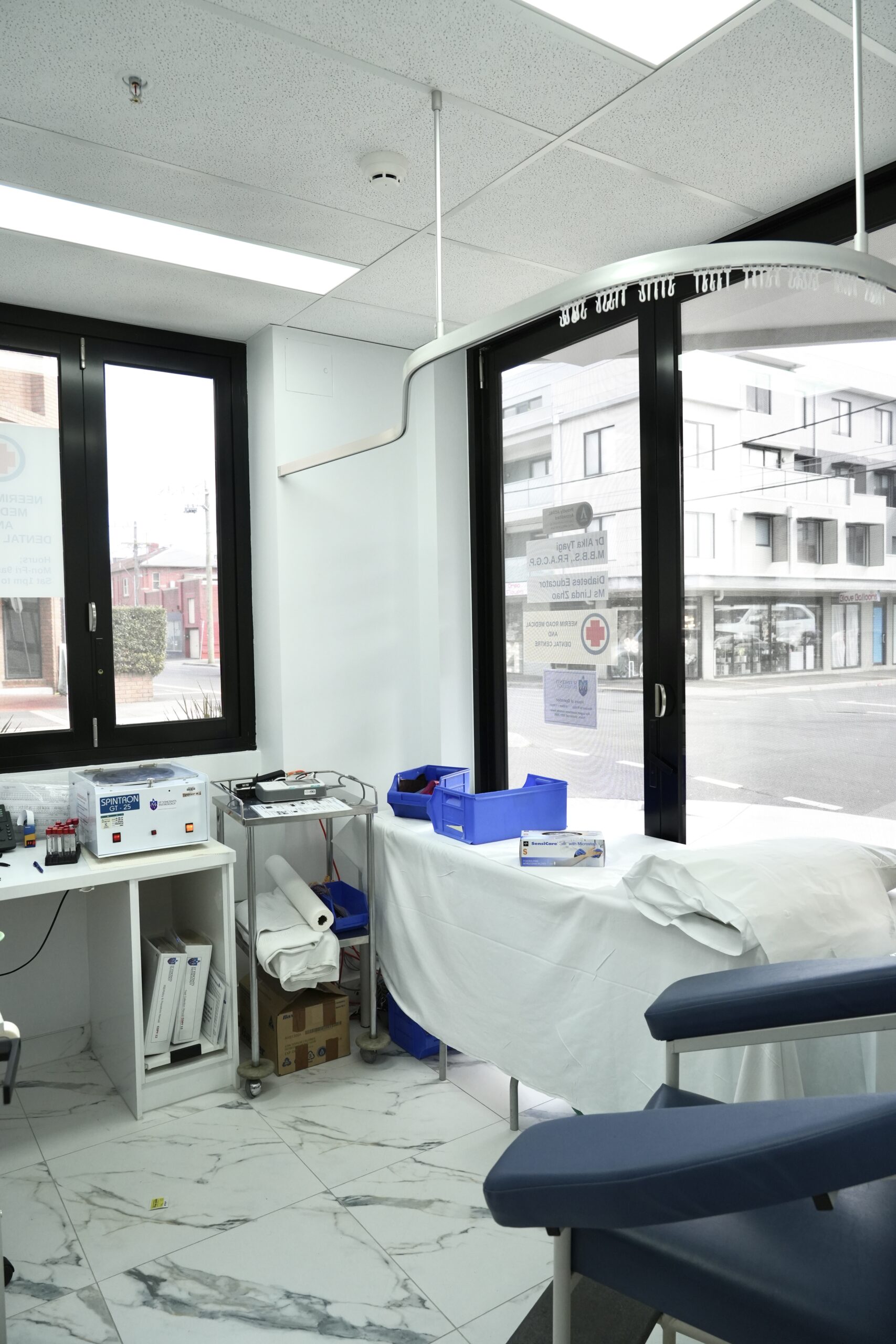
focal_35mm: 24
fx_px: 896
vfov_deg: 73.7
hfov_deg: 53.1
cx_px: 448
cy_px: 672
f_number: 6.3
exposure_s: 1/250
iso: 1250
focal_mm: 24
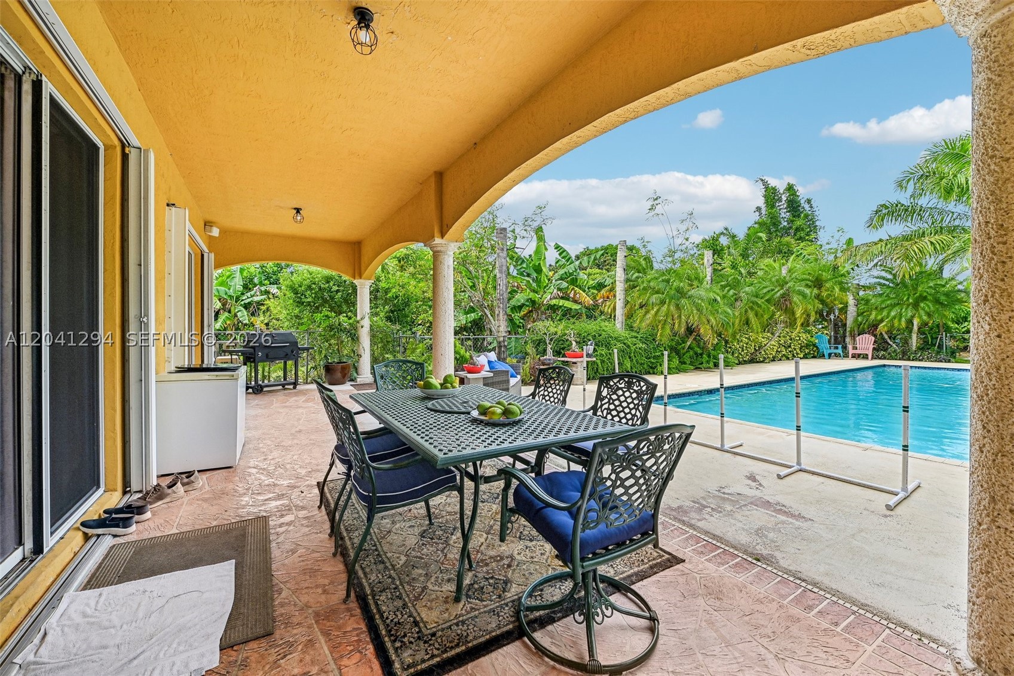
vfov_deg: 81.2
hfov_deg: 104.3
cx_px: 507
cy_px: 338
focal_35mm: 14
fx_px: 394
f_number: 6.3
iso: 100
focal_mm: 14
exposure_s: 1/160
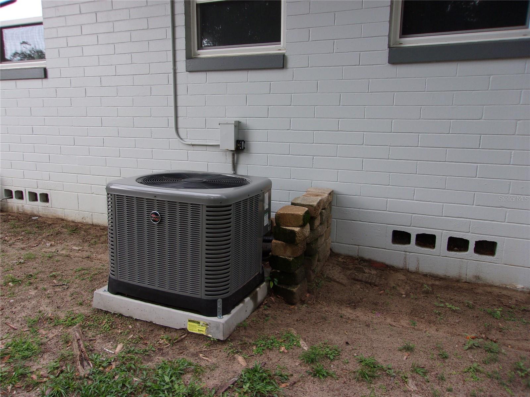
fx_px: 413
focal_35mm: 27
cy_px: 198
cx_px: 265
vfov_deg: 51.4
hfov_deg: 65.3
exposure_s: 1/125
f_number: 3
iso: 80
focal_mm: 4.9
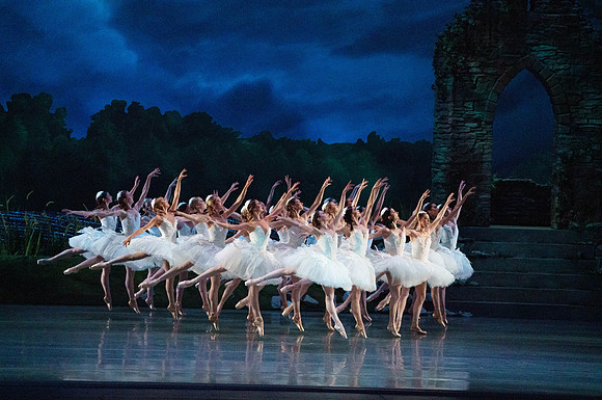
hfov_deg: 11.4
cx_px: 301
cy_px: 200
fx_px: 3003
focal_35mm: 180
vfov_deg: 7.6
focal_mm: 179
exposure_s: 1/250
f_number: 5.6
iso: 8000
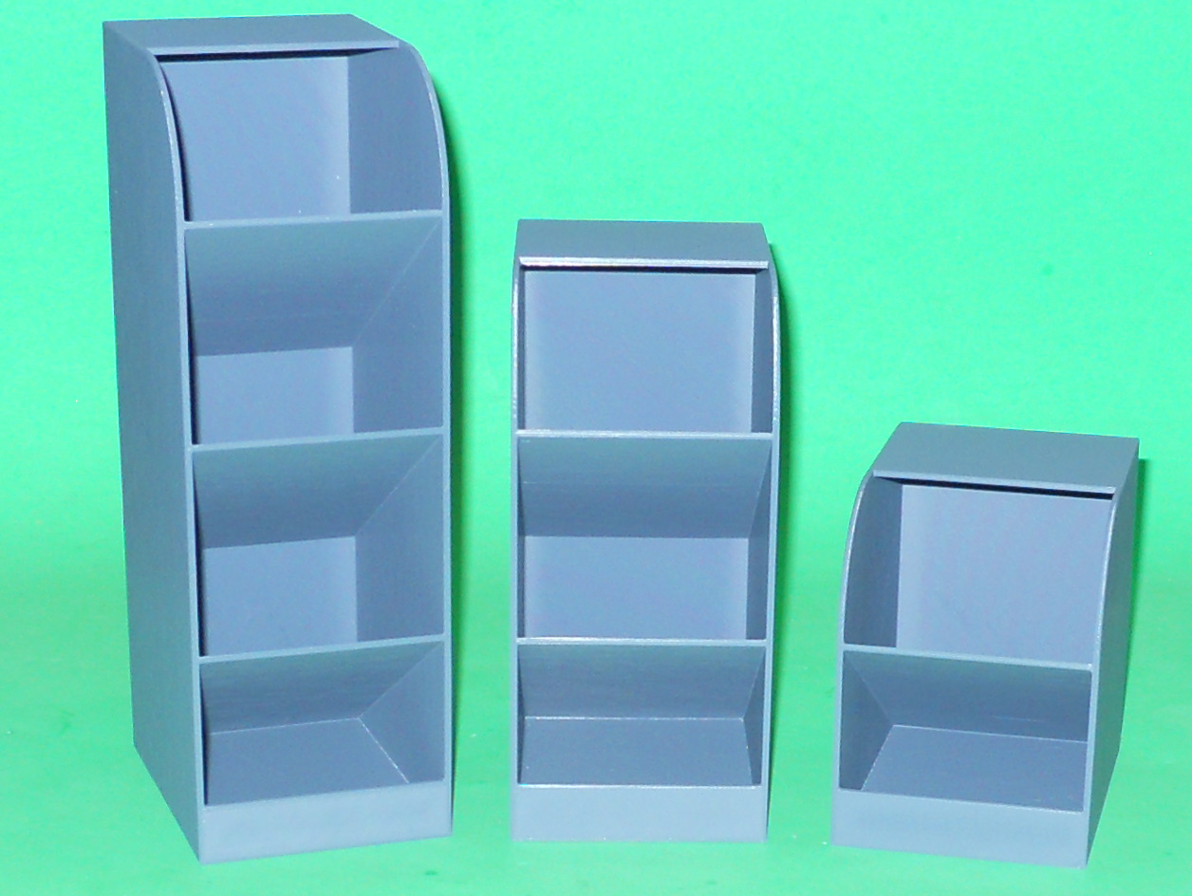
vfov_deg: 49.8
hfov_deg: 63.4
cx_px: 596
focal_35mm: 28
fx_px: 965
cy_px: 448
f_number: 2.7
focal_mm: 5
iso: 100
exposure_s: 1/25
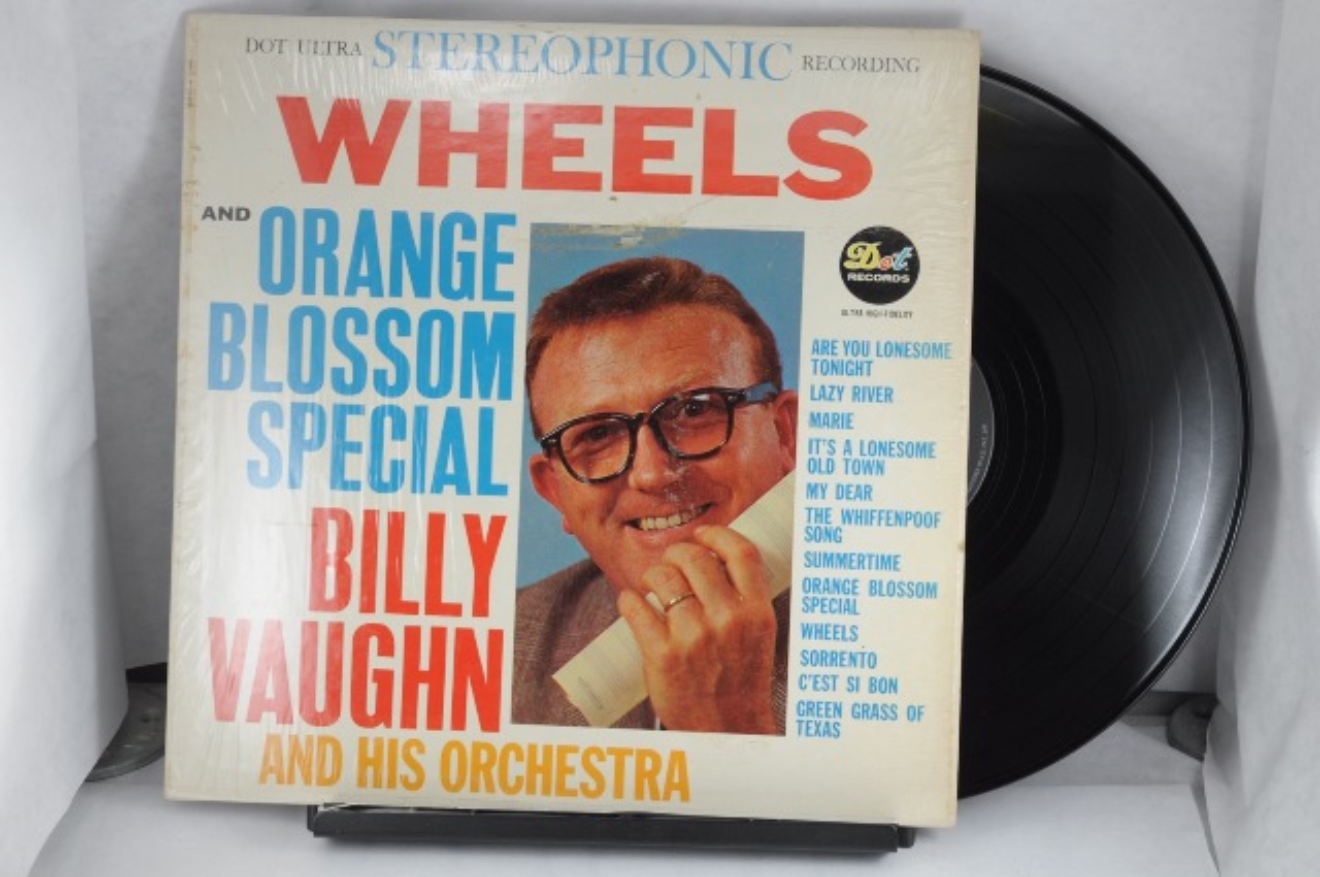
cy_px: 438
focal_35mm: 66
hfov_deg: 30.5
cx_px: 660
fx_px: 2417
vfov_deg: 20.6
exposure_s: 1/60
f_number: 8
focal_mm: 44
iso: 200
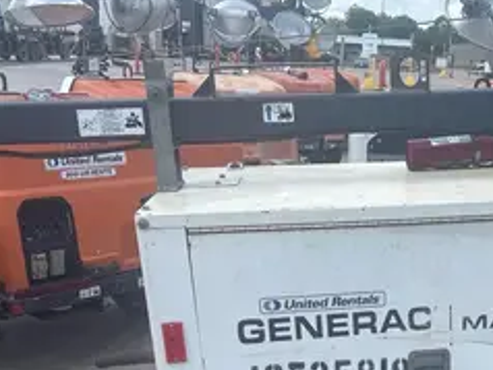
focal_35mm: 60
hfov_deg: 30.7
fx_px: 855
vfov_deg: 23.8
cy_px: 338
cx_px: 445
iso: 50
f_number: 1.6
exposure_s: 1/2105
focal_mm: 5.96
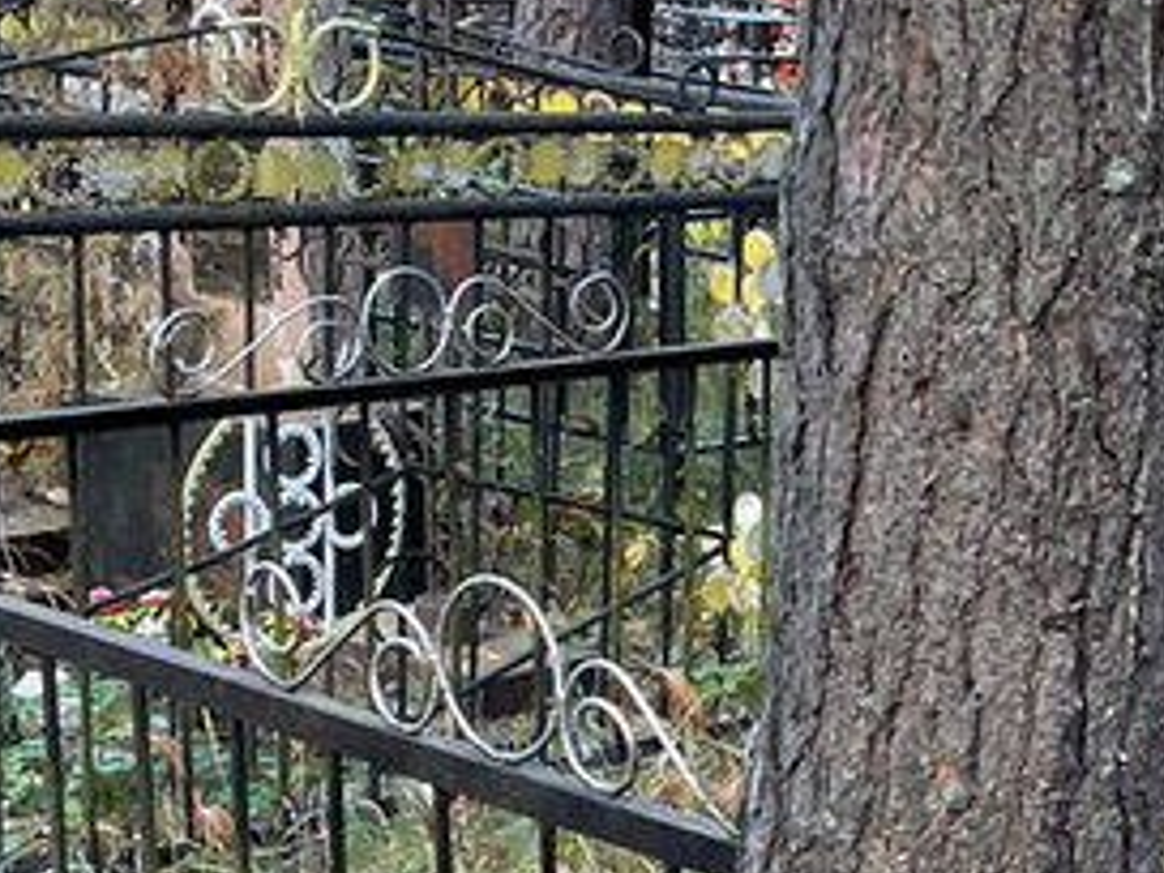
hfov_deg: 18.9
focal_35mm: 98
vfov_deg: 15.0
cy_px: 685
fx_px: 3295
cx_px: 1395
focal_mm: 4.2
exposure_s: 1/121
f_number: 1.6
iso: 64
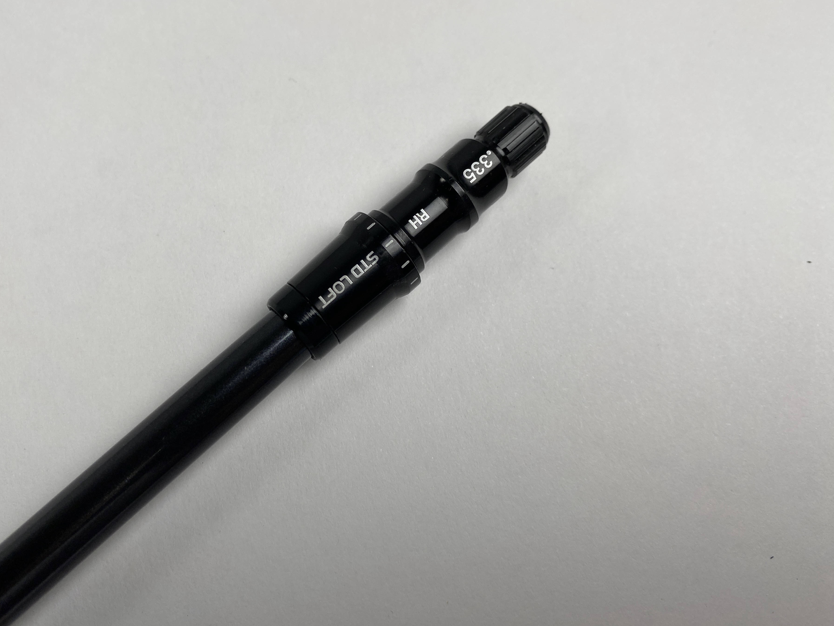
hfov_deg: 63.3
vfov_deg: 49.6
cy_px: 278
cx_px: 382
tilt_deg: -75.7
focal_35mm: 28
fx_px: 675
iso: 32
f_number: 1.8
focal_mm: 4.25
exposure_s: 1/293
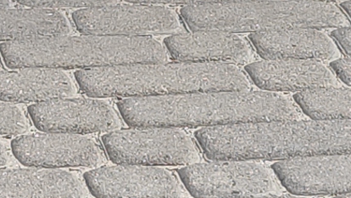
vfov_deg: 3.0
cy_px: -658
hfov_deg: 5.5
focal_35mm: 388
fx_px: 3612
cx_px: -120
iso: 50
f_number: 2
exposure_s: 1/890
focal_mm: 7.08
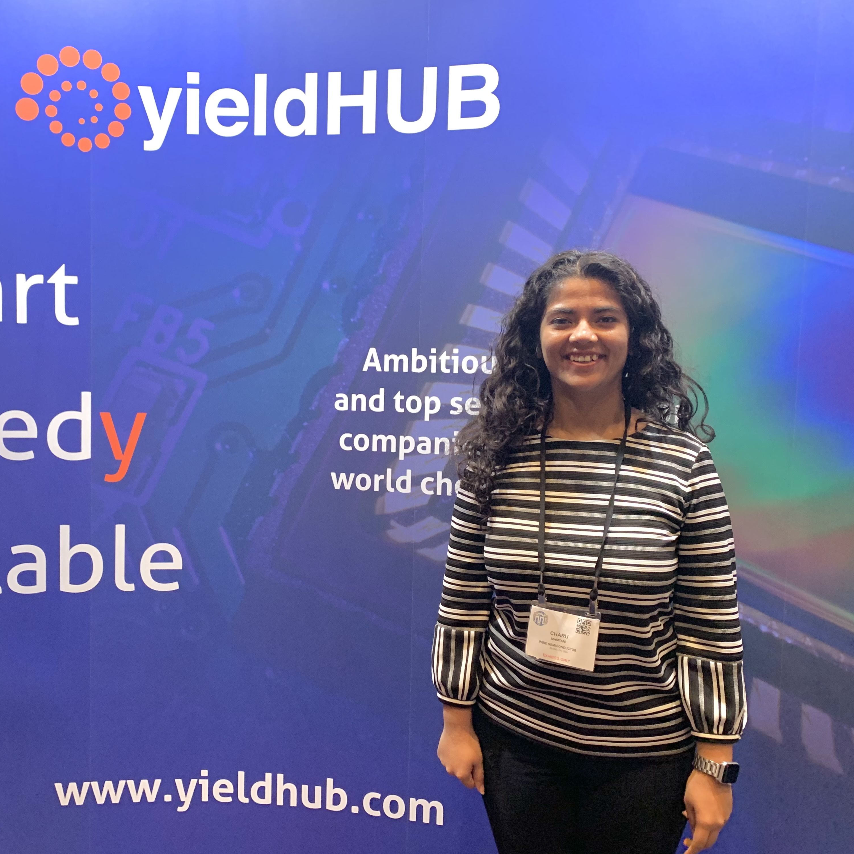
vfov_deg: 52.5
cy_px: 432
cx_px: 337
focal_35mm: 31
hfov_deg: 52.1
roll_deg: -1.8
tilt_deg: -4.7
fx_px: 865
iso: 320
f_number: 1.8
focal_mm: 4.25
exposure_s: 1/60
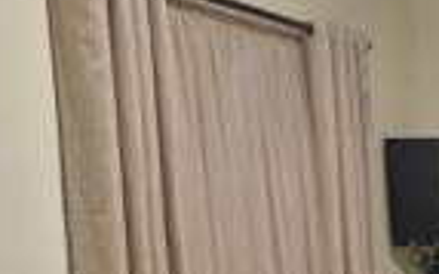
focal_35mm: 82
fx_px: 980
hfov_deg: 20.6
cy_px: 357
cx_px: 700
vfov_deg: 15.1
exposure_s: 1/120
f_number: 1.8
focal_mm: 5.4
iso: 640
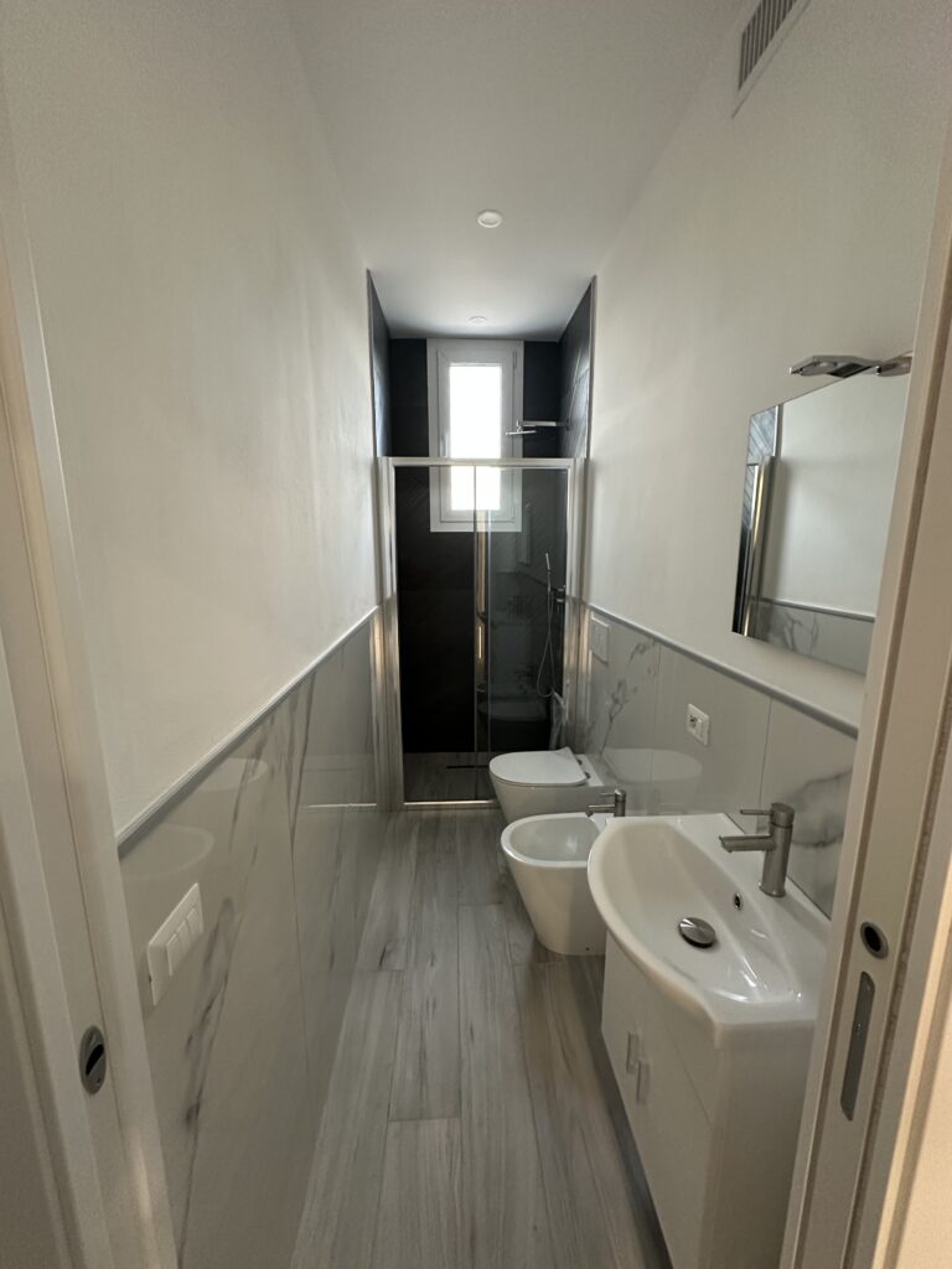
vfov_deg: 102.1
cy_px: 634
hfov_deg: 85.7
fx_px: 513
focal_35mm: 14
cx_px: 476
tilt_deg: -9.2
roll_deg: +0.3
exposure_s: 1/50
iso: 640
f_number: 2.2
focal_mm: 2.22
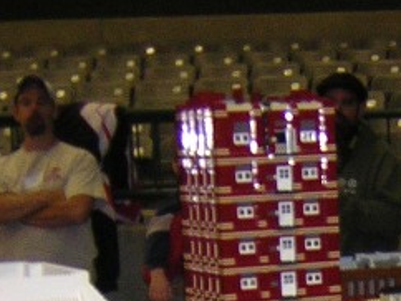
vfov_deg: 12.0
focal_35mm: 119
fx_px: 1380
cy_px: 415
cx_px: 476
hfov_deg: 15.9
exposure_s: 1/60.1
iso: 272
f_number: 2.6
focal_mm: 4.7
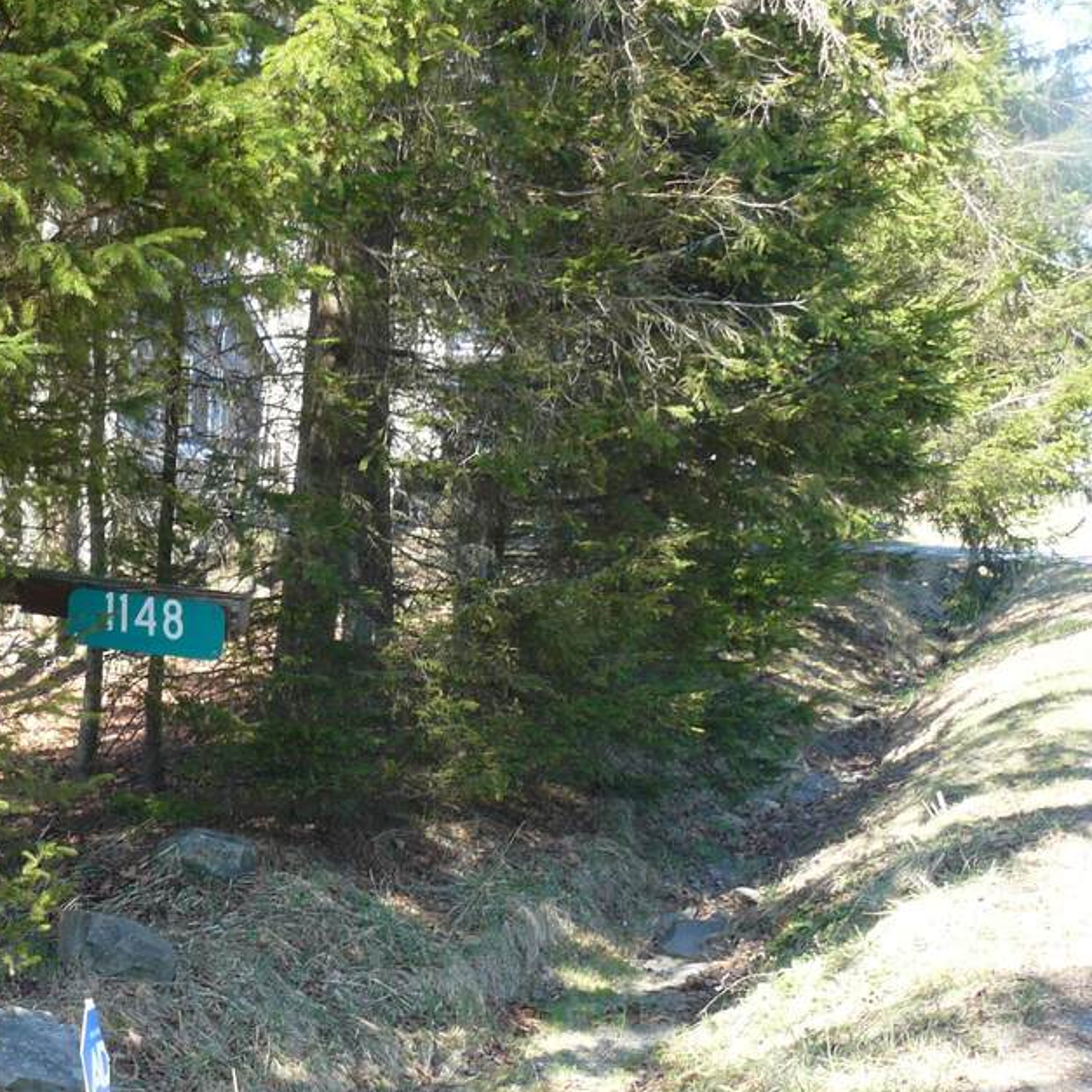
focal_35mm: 65
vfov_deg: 26.3
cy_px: 745
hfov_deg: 25.9
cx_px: 172
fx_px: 2320
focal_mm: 6
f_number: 3.6
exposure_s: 1/100
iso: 100
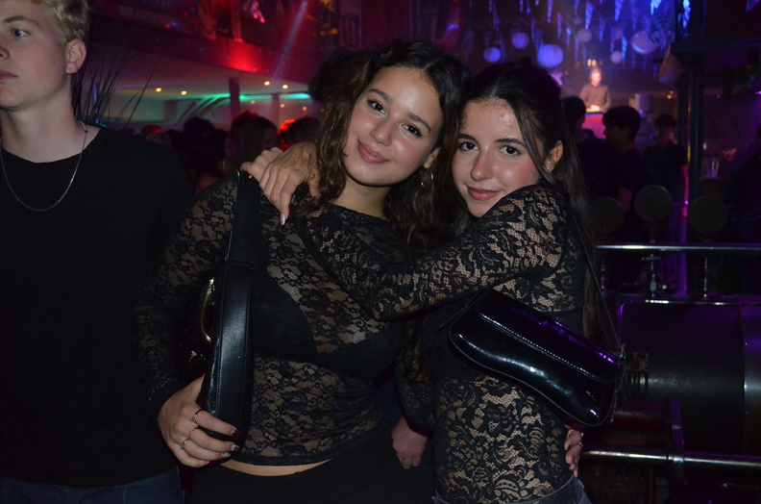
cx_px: 380
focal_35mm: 39
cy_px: 252
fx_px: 822
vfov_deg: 34.0
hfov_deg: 49.7
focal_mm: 26
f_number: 4.2
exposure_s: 1/60
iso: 3200
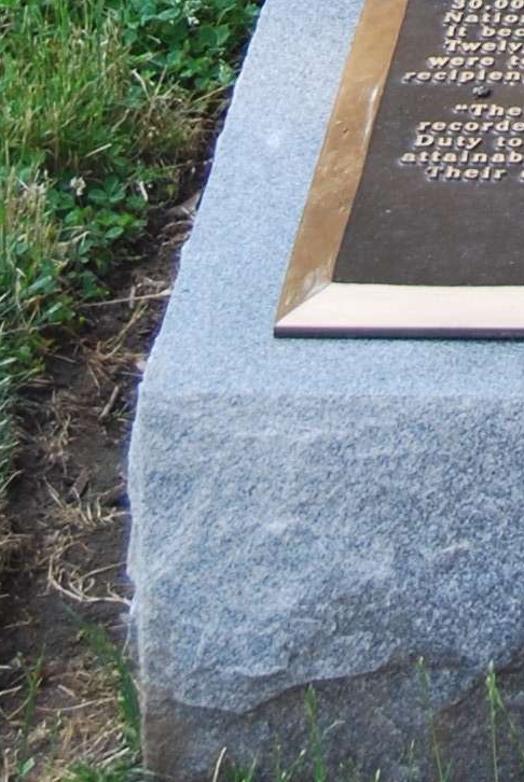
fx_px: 5921
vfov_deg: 7.2
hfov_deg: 5.0
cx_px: 1080
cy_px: -947
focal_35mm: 272
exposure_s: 1/125
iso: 160
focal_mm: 34
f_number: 5.6
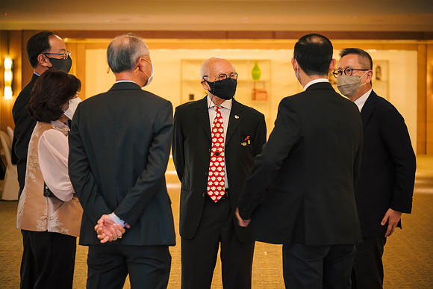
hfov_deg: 14.8
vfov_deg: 9.9
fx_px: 1664
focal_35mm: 138
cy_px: 144
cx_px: 216
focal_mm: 64
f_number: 2.8
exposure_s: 1/50
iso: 2000
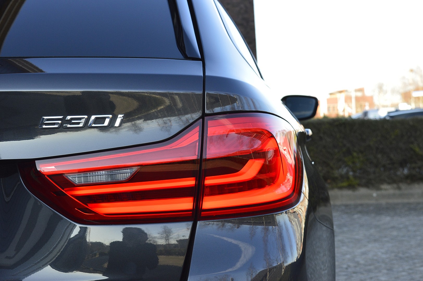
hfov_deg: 29.3
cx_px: 212
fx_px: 810
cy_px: 140
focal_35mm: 69
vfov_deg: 19.7
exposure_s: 1/200
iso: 400
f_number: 10
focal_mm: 46
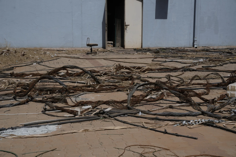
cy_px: 78
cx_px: 118
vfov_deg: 19.5
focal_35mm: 70
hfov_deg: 28.8
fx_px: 459
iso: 50
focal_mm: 70
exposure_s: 1/320
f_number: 9
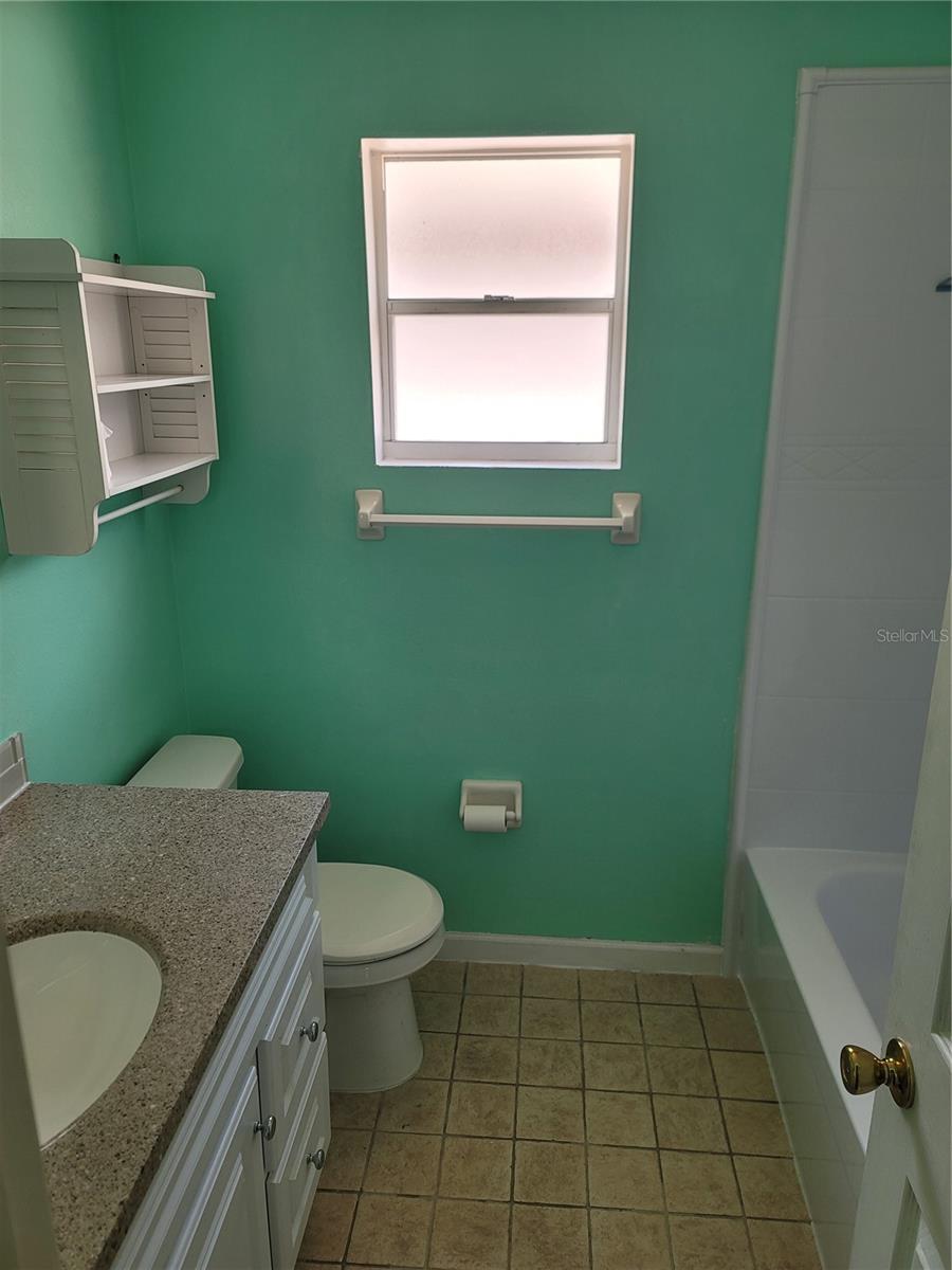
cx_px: 476
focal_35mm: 25
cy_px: 635
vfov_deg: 69.4
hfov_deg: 54.9
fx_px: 917
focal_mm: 7
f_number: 1.8
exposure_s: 1/120
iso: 80
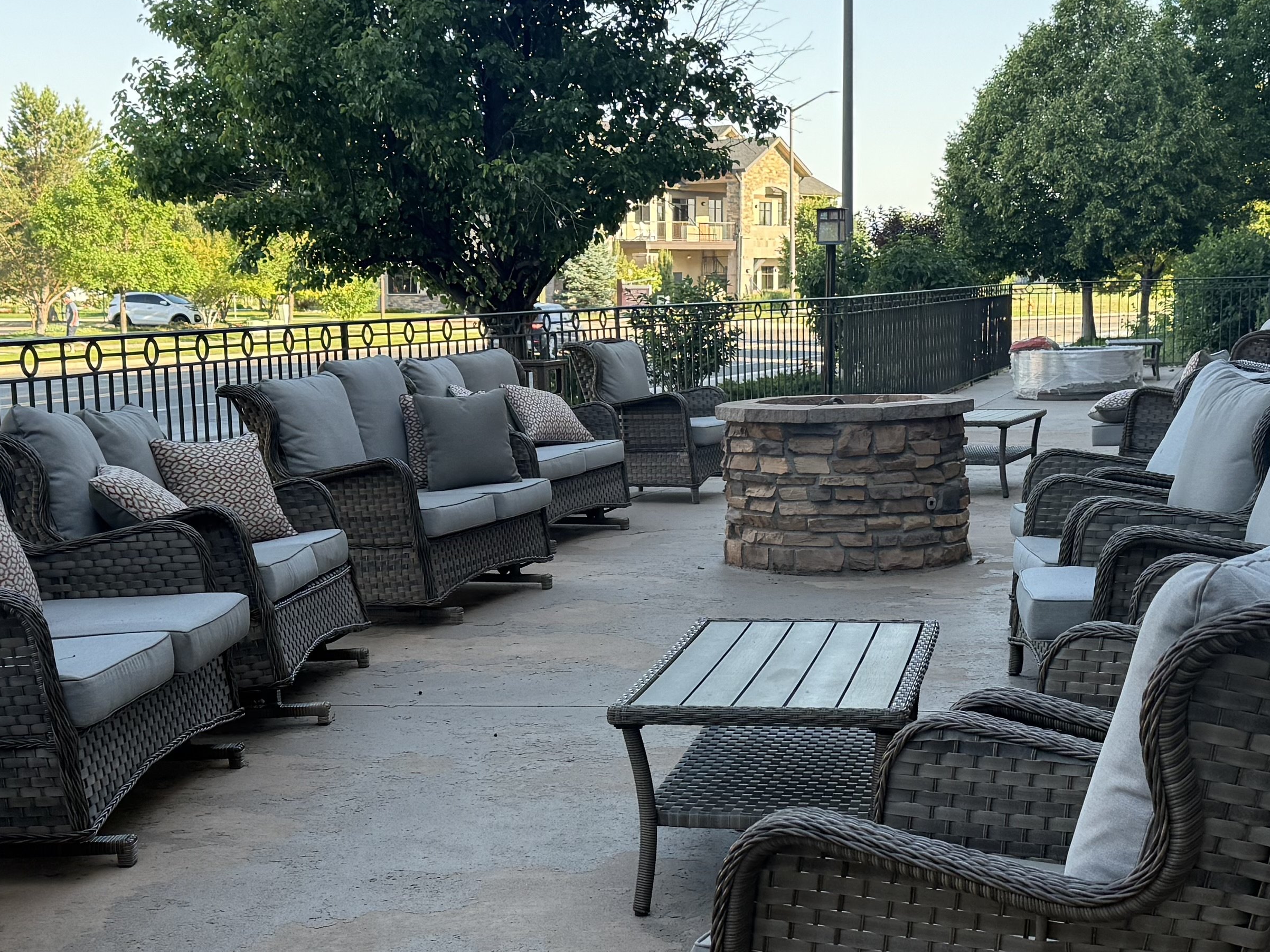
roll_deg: +0.4
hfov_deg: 33.8
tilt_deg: -7.6
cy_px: 540
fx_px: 2091
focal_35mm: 57
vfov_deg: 25.6
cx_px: 668
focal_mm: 6.76
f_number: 1.78
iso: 100
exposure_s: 1/735
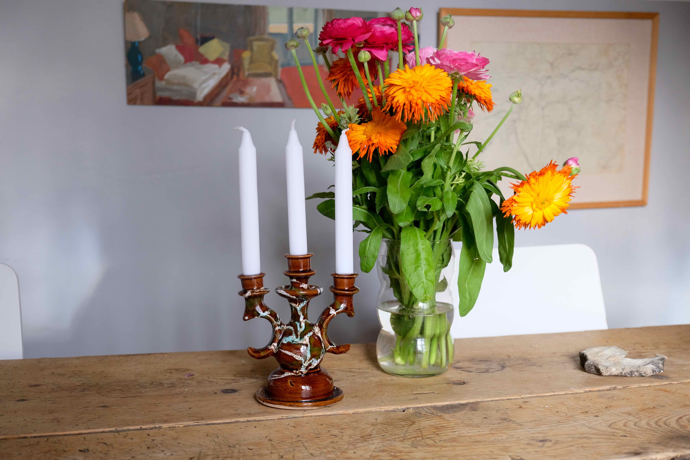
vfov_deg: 33.4
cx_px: 345
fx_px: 767
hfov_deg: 48.5
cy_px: 230
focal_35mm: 40
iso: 800
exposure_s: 1/58
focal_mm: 26.5
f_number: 3.2
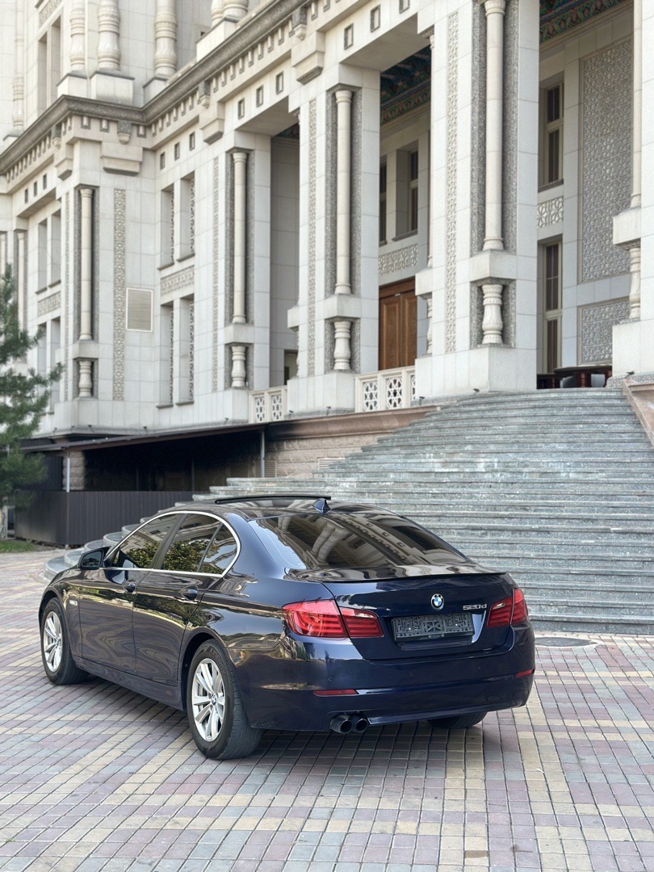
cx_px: 327
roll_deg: -1.2
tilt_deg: +2.2
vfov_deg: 39.7
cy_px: 436
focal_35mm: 48
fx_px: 1209
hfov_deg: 30.3
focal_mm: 6.86
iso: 80
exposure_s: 1/368
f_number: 1.78
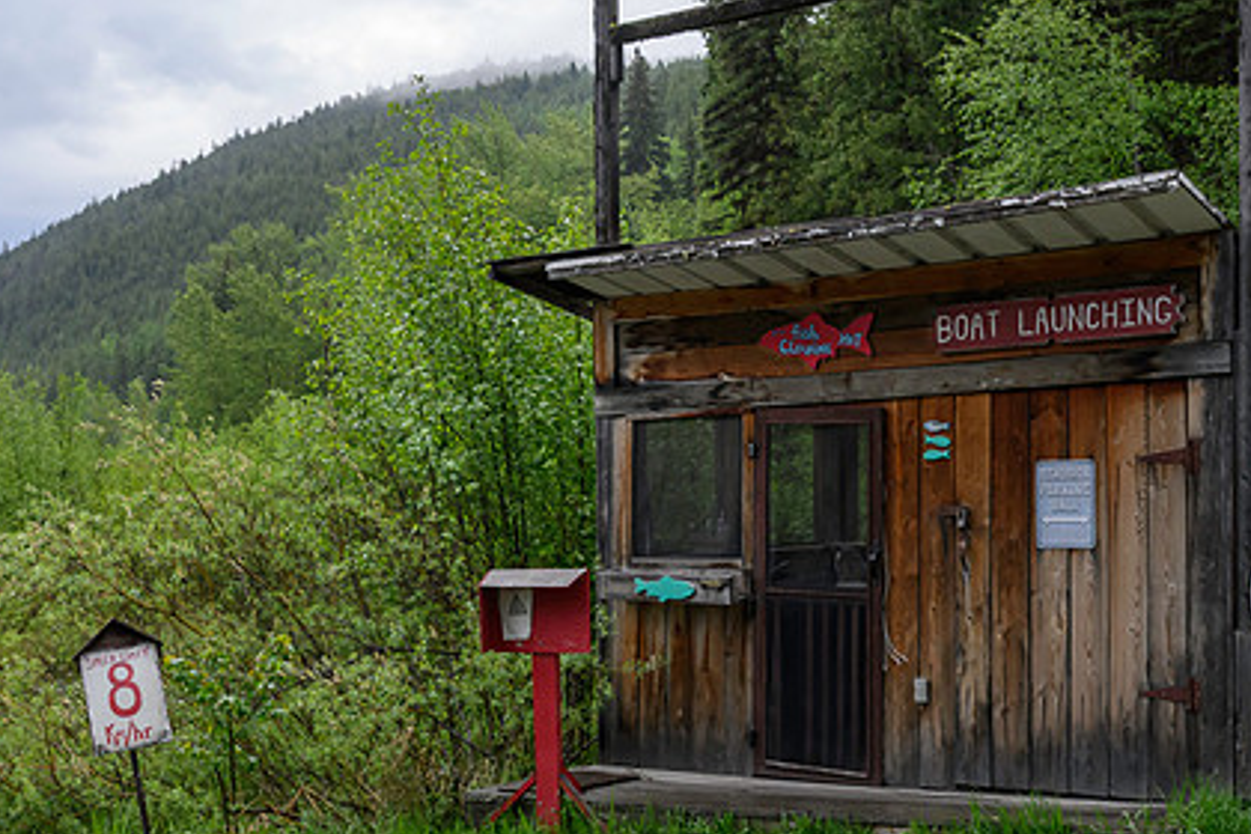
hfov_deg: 37.5
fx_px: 1842
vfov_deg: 25.5
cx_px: 628
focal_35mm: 53
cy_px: 423
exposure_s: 1/250
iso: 900
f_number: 9
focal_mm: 24
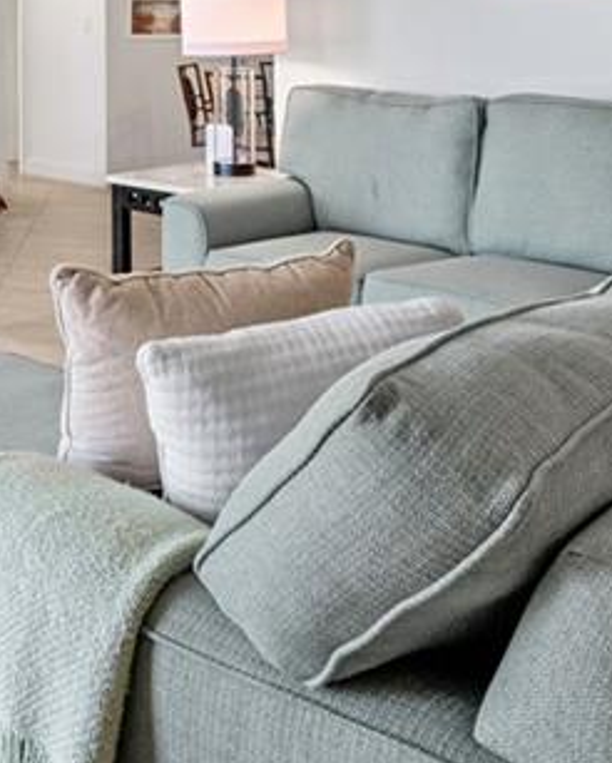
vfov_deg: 34.4
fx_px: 1131
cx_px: 32
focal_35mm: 50
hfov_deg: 28.8
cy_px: 26
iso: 640
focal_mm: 16
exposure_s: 1/13
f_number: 10
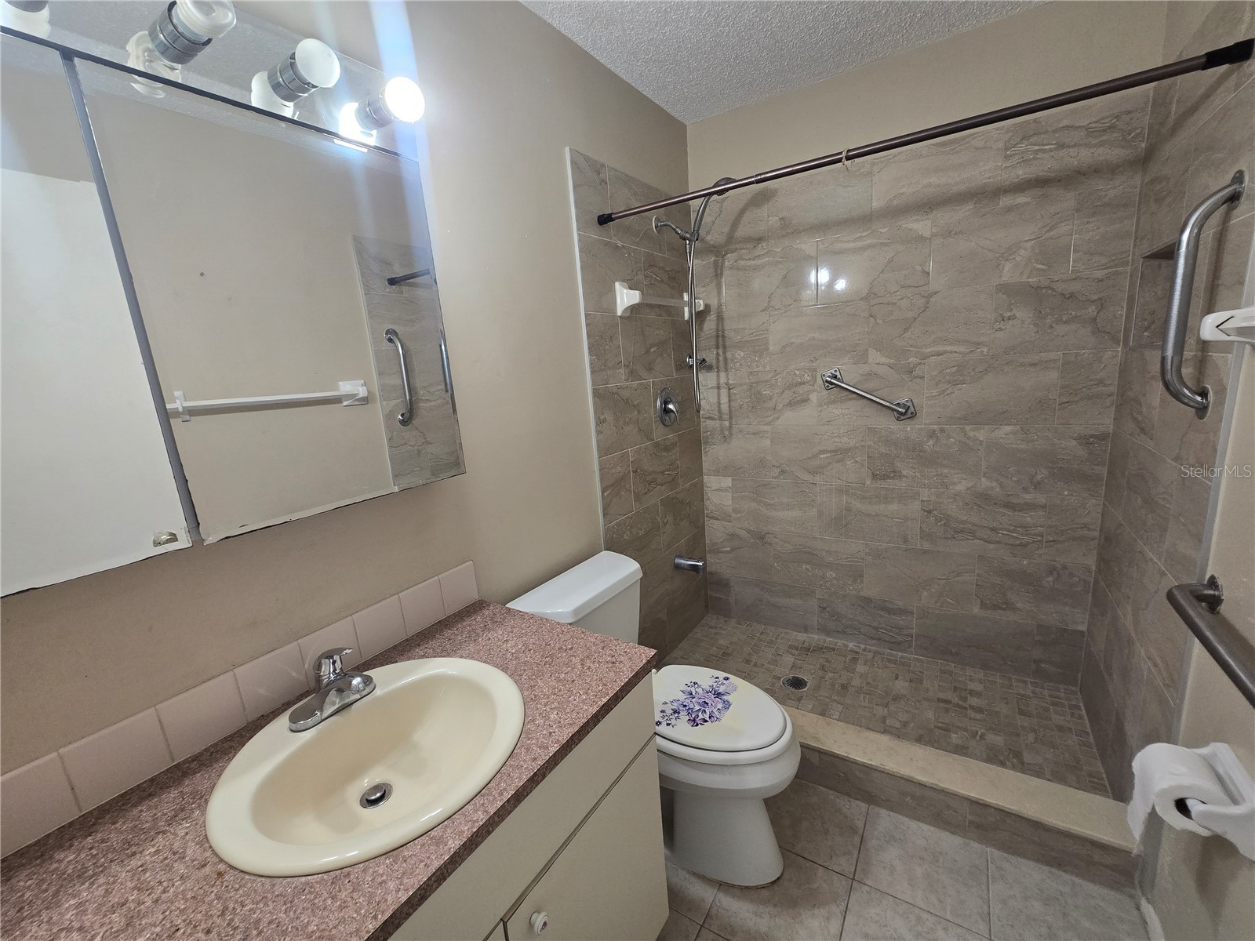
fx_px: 471
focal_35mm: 13
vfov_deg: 89.9
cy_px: 470
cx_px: 628
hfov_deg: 106.2
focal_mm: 2.2
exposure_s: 1/60
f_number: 2.2
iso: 160
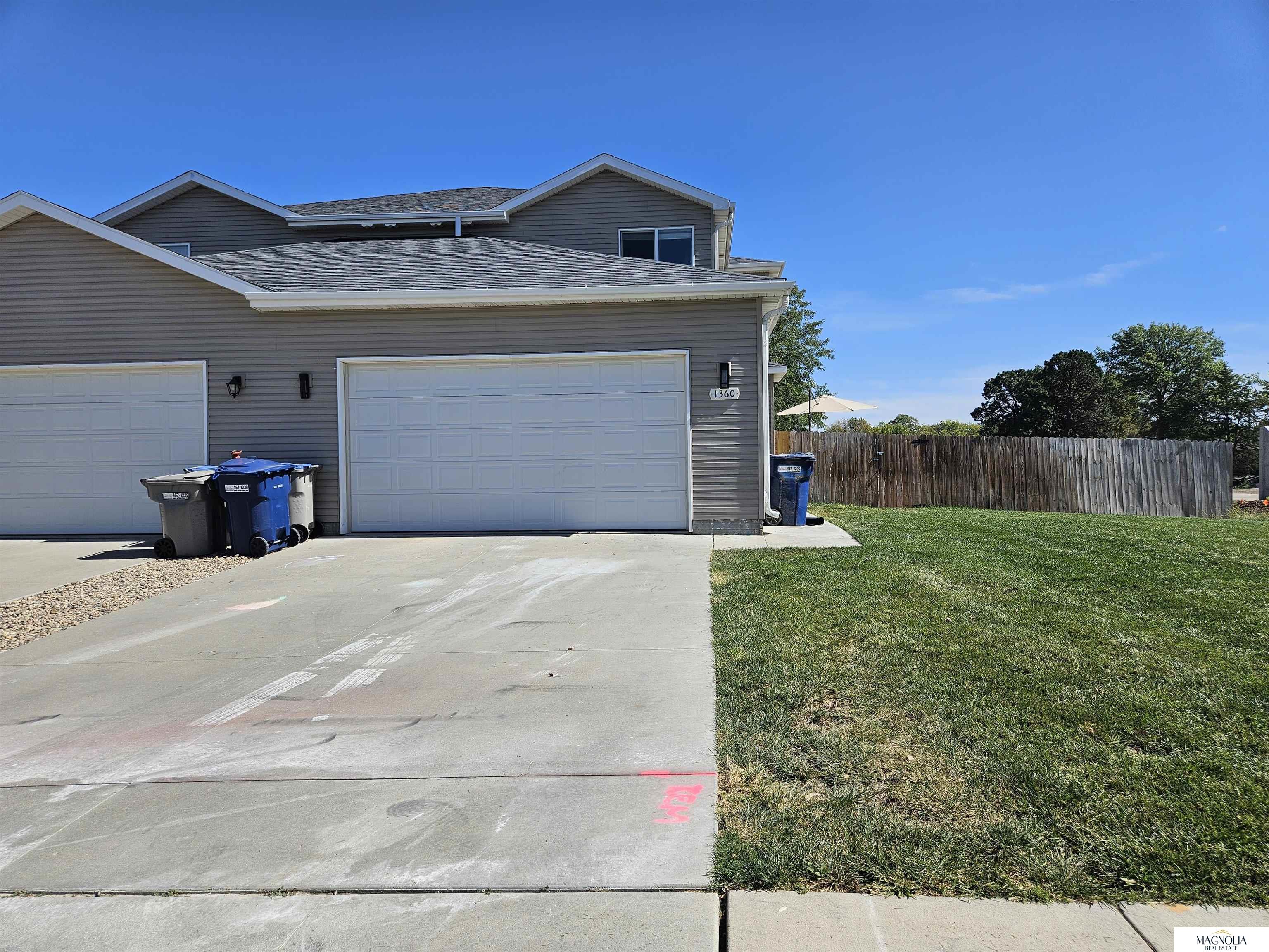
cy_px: 476
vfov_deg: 58.9
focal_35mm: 23
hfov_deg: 73.9
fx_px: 843
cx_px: 634
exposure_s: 1/2565
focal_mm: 5.4
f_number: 1.8
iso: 25
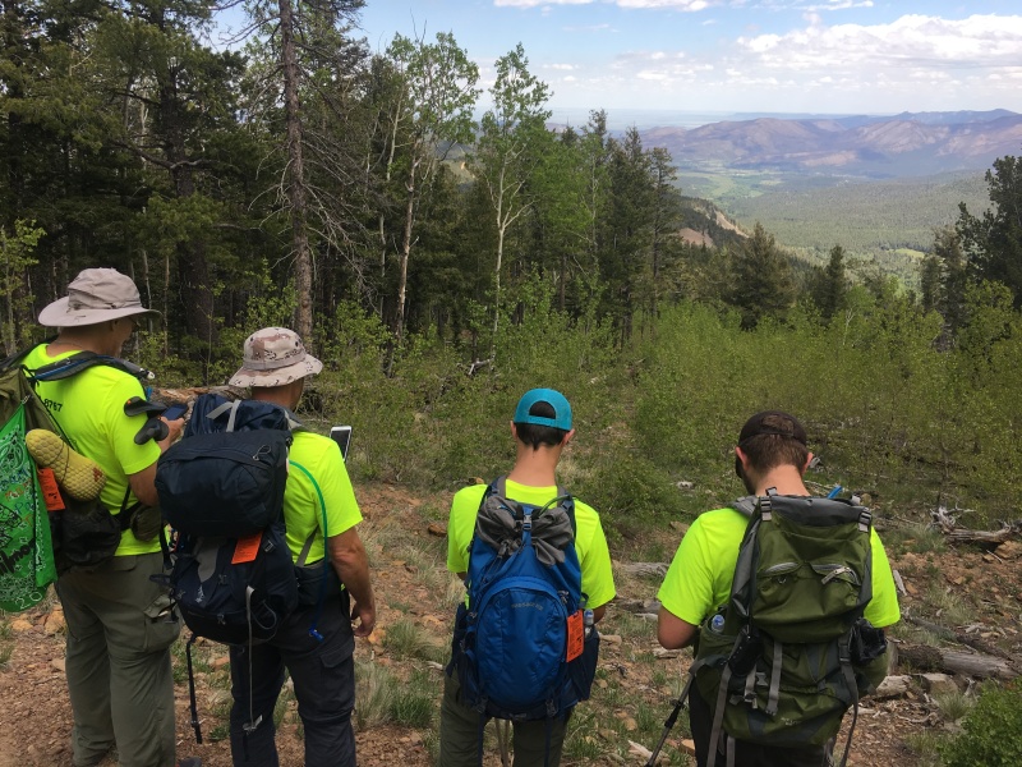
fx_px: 856
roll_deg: -0.8
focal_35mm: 29
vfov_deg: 48.2
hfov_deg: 61.7
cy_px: 384
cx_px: 511
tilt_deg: -17.6
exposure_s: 1/646
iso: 25
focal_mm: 4.15
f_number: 2.2
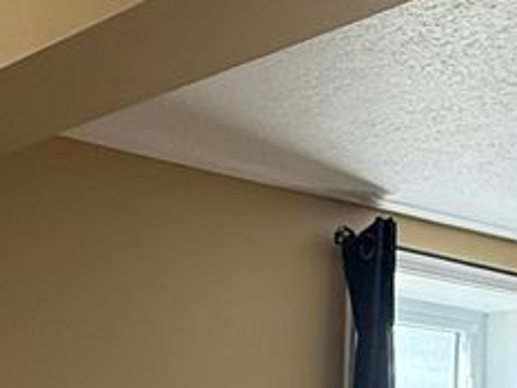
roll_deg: -1.1
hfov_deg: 21.7
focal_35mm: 90
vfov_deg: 15.2
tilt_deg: -3.2
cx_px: 222
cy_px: 591
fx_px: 1345
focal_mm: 2.22
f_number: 2.2
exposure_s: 1/120
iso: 200
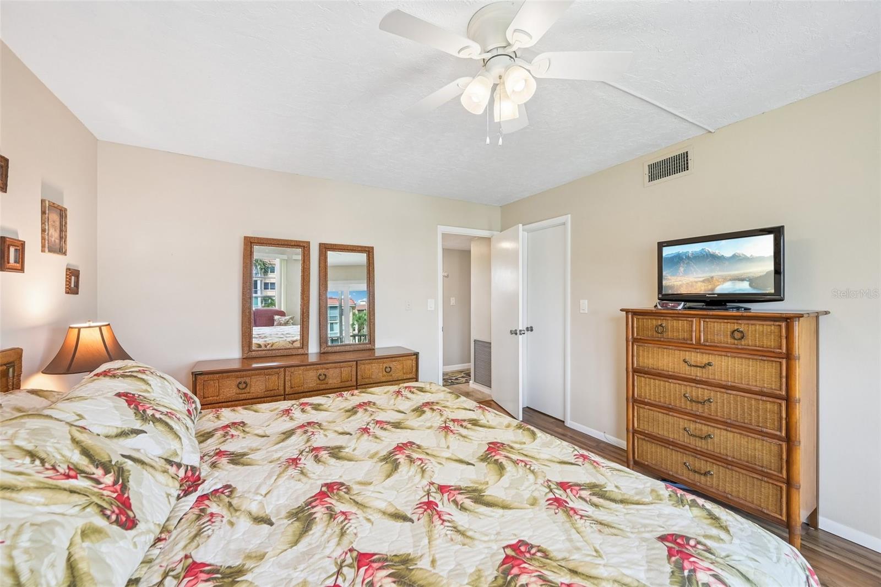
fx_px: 343
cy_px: 294
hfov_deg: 104.3
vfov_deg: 81.2
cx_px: 440
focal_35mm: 14
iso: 400
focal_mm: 14
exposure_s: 1/25
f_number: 8
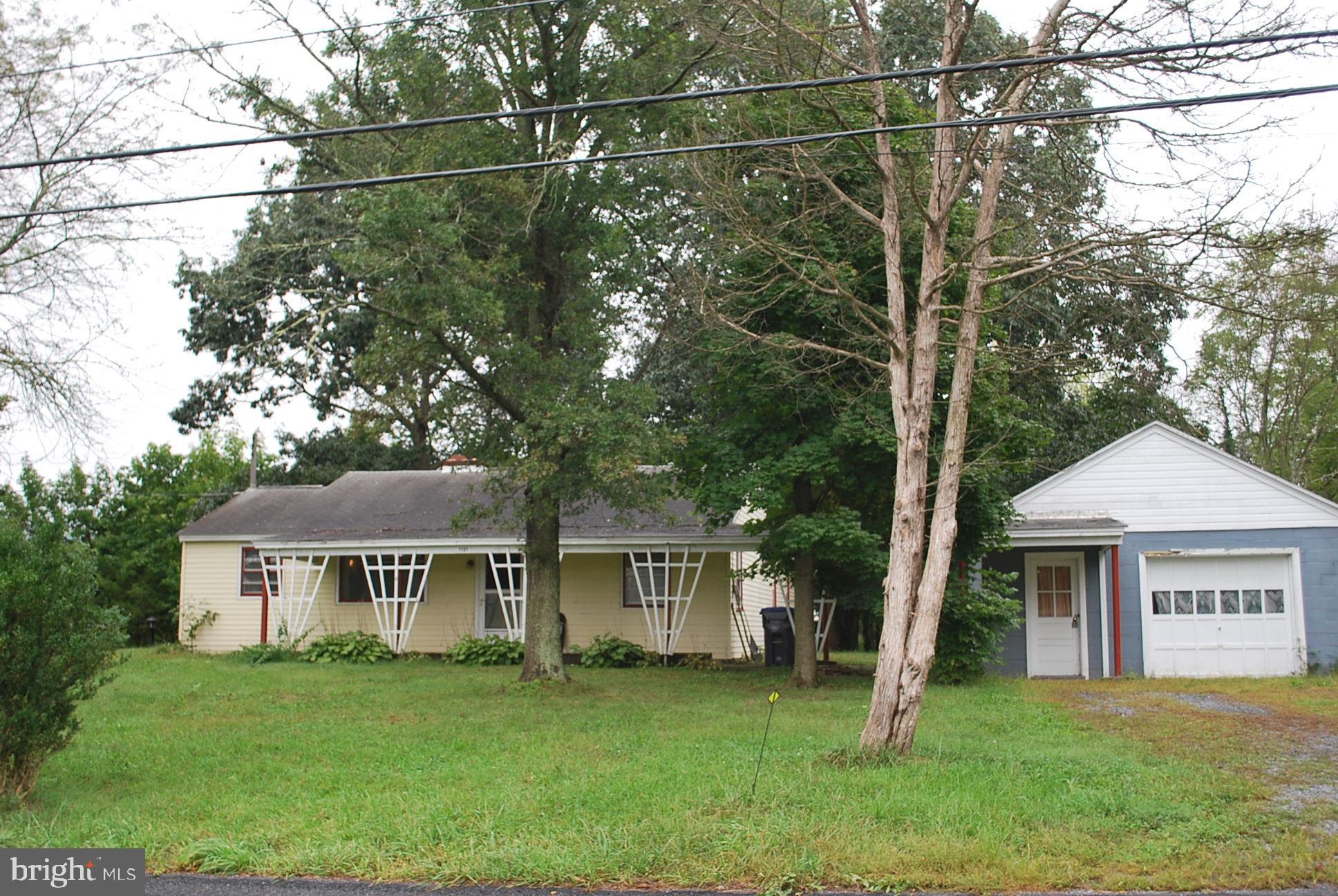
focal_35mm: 36
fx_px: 1340
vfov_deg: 37.0
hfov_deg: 53.1
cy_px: 448
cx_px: 669
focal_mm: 24
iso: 200
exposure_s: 1/100
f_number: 5
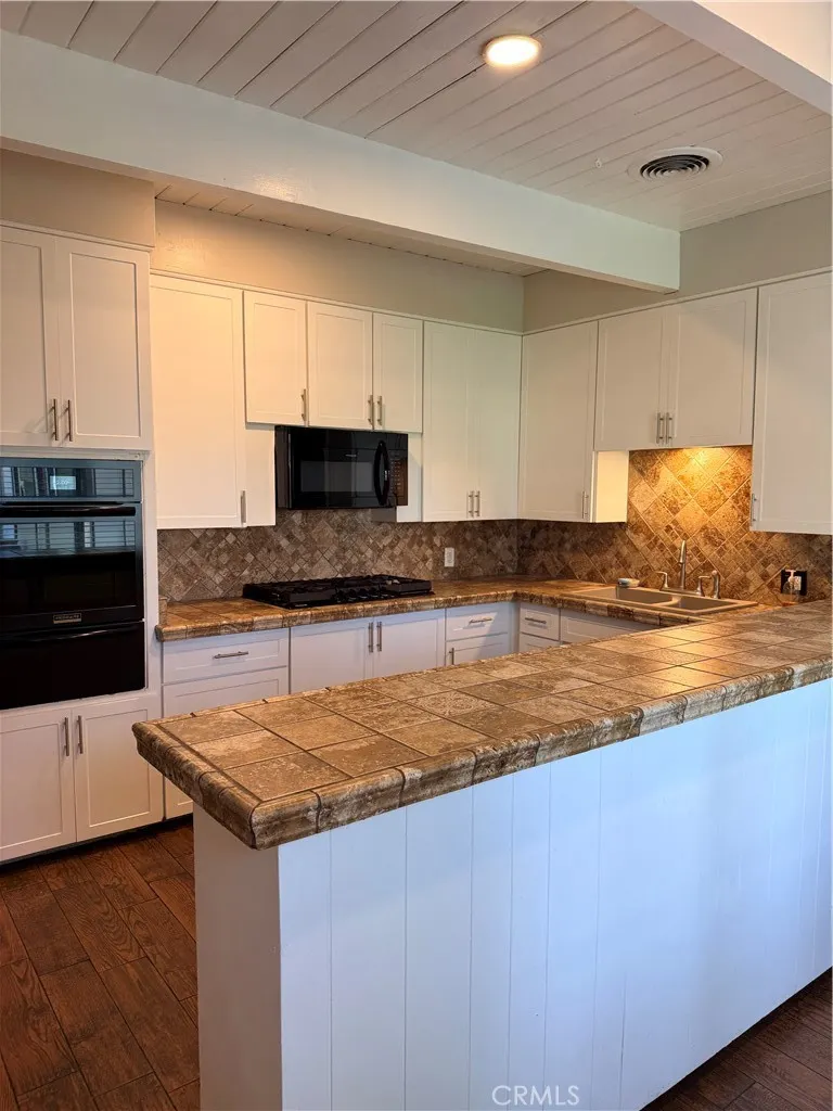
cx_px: 416
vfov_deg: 71.6
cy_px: 556
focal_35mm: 24
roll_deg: -0.8
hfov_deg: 56.8
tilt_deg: -5.1
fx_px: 770
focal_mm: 6.76
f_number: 1.78
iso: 125
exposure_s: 1/120
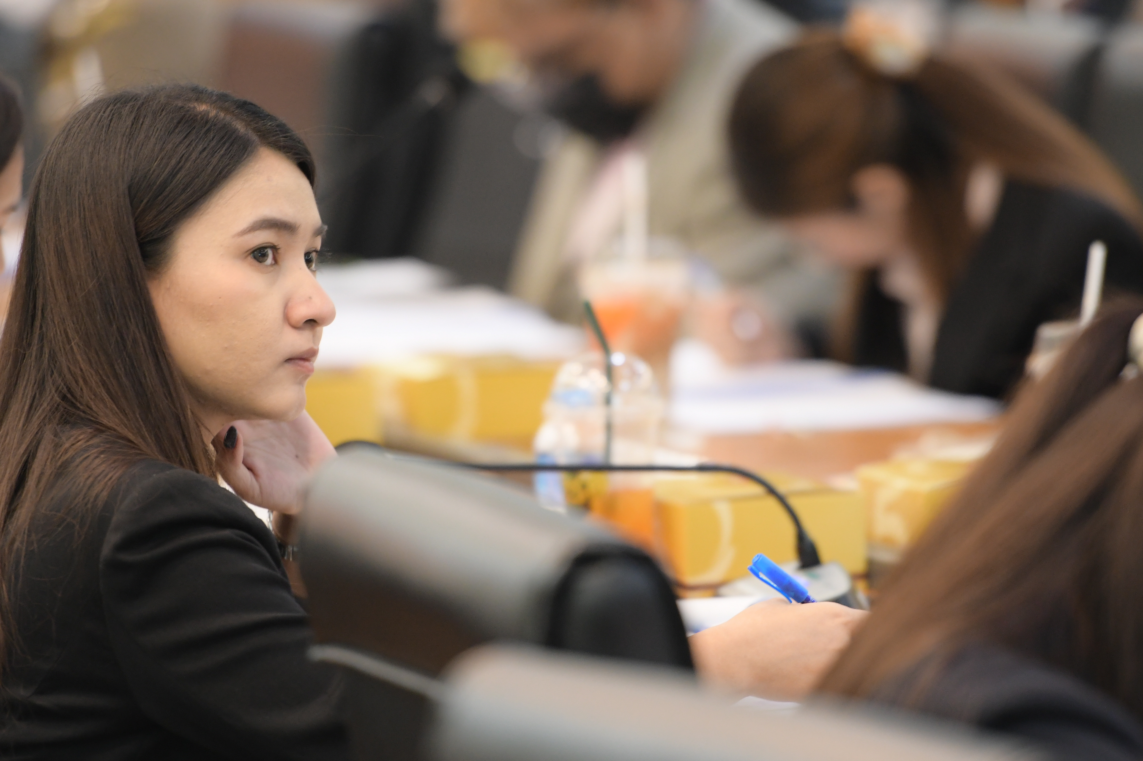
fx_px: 9520
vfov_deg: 4.6
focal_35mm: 300
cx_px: 572
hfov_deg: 6.9
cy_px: 380
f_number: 2.8
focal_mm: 200
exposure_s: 1/100
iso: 1600
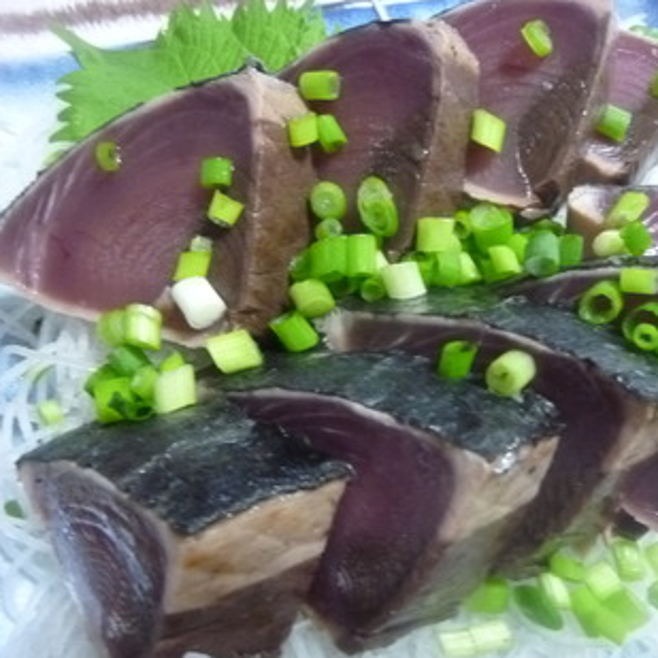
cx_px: 420
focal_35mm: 30
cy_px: 333
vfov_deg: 54.0
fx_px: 645
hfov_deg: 53.3
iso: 800
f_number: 3.3
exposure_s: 1/20
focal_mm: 4.5
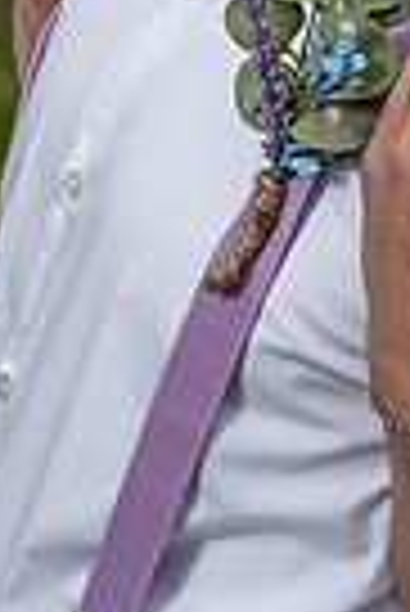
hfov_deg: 7.5
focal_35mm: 182
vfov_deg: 11.0
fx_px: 3101
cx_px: 577
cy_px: -212
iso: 100
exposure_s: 1/160
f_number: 6.3
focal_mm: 55
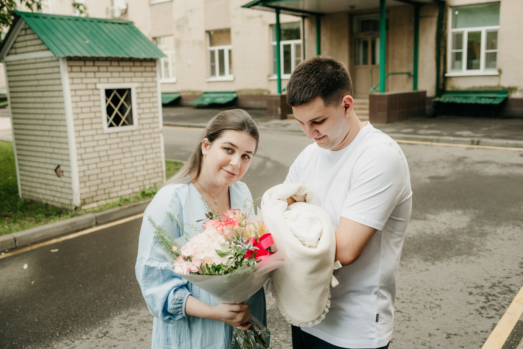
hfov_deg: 54.4
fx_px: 508
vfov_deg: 37.9
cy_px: 174
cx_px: 262
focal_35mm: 35
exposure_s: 1/320
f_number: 3.5
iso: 250
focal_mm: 35
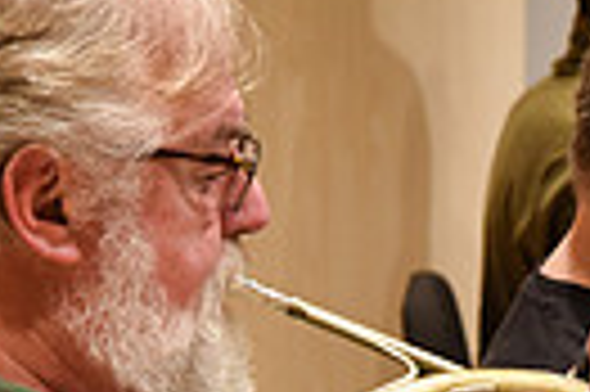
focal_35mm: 311
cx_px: 554
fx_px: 5091
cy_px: 660
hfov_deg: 6.6
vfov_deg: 4.4
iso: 1600
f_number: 5
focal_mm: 70
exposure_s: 1/100
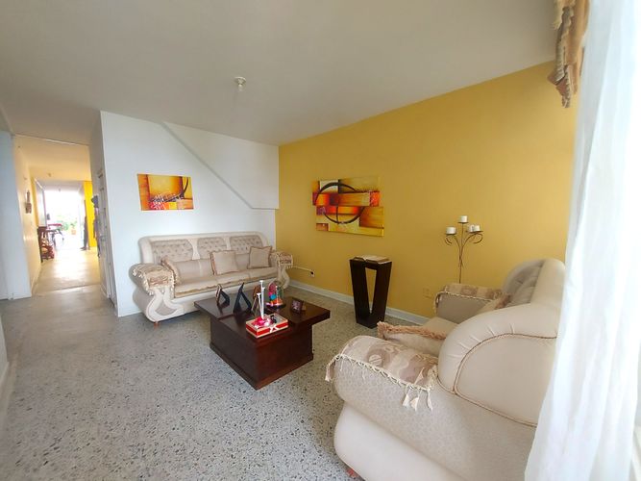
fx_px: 241
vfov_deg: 89.9
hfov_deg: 106.2
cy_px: 240
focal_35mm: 13
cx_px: 320
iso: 160
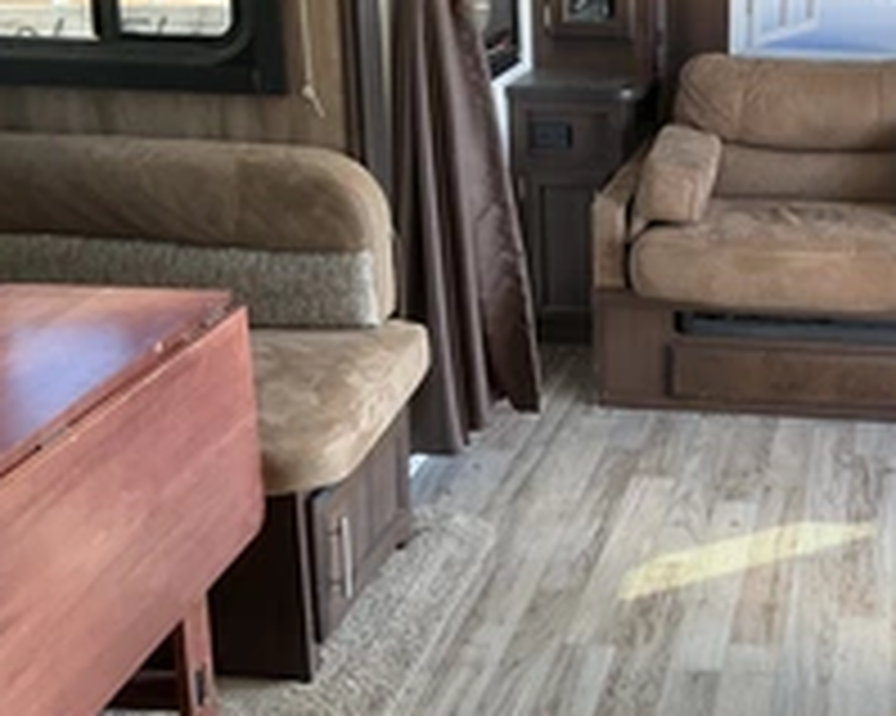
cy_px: 230
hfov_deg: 31.2
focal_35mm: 57
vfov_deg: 26.5
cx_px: 842
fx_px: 1511
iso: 64
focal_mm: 3
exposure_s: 1/115
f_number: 1.8
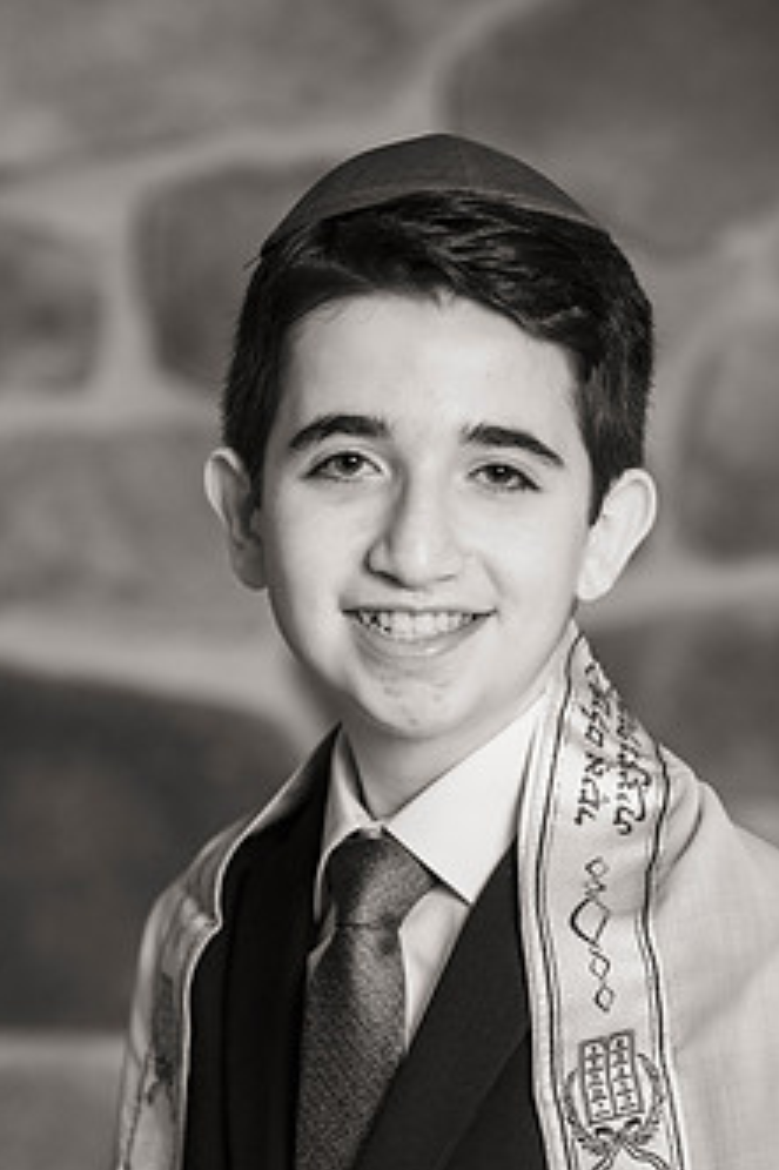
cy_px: 751
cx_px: 395
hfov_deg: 7.5
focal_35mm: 183
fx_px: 5946
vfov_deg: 11.2
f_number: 4
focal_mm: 135
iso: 800
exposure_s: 1/200
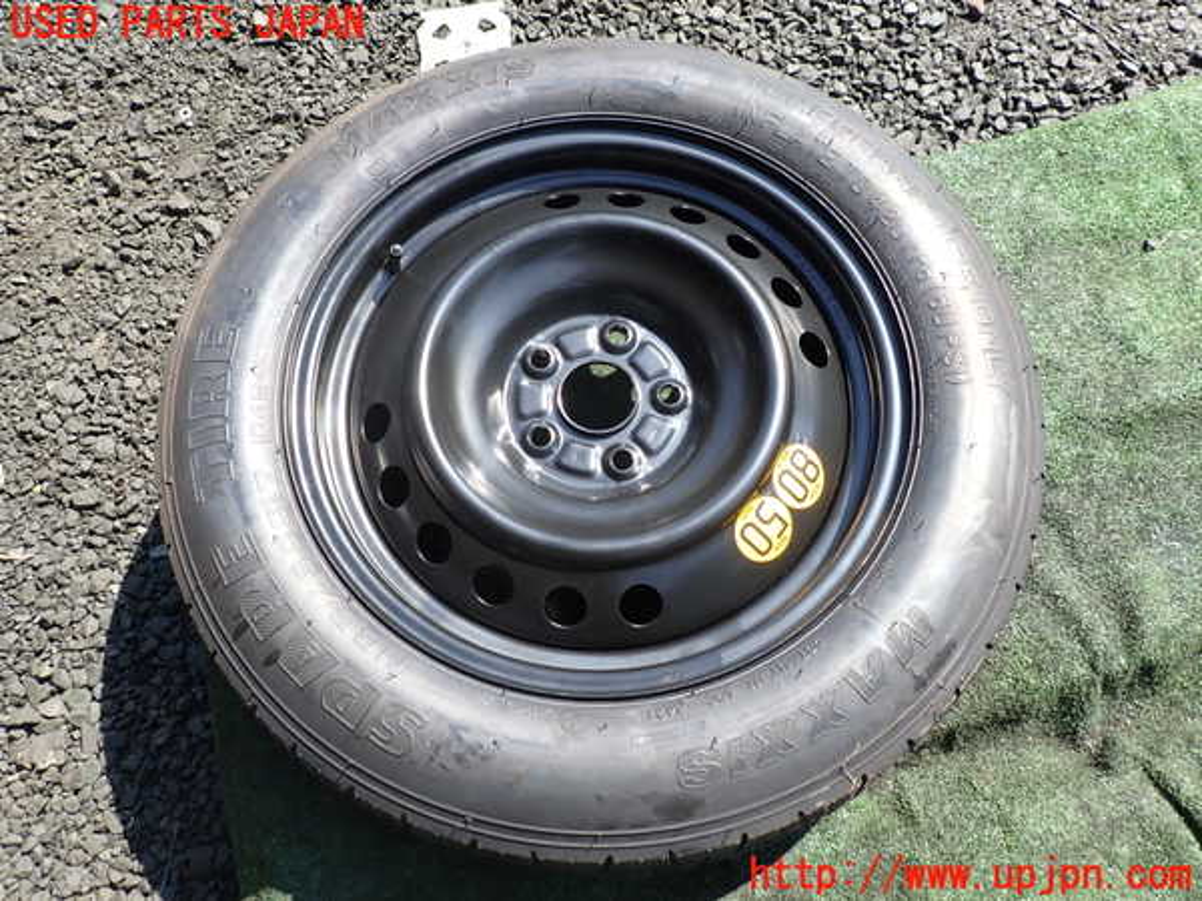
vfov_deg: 54.9
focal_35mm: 25
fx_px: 868
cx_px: 601
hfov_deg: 69.4
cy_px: 450
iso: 100
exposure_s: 1/400
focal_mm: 4.5
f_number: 2.8
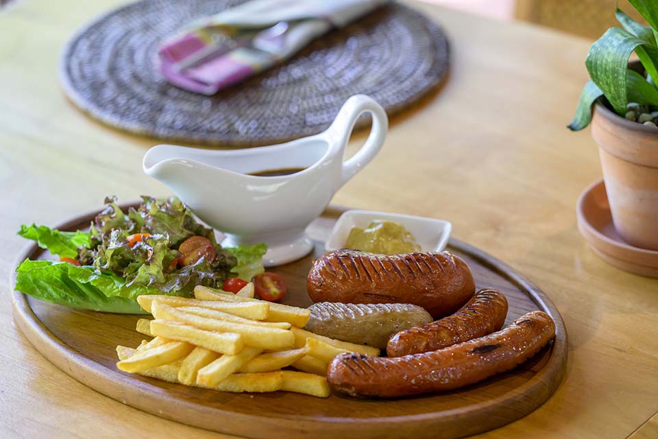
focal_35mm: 120
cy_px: 220
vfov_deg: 11.4
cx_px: 329
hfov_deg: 17.1
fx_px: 2193
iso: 2200
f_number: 4
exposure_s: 1/200
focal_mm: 120
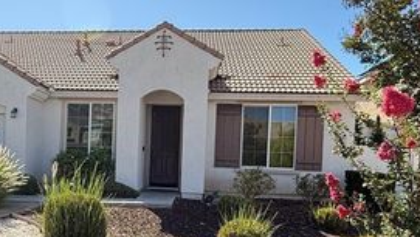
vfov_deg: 32.4
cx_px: 141
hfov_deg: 54.2
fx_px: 401
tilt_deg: -0.7
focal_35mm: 36
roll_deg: -2.4
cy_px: 172
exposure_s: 1/726
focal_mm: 2.22
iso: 64
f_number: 2.2
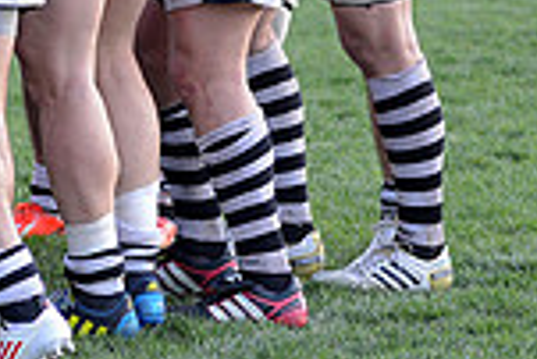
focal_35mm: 330
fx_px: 4927
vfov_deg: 4.2
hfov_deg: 6.1
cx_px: -420
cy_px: -144
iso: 800
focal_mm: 86
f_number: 2.8
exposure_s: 1/500
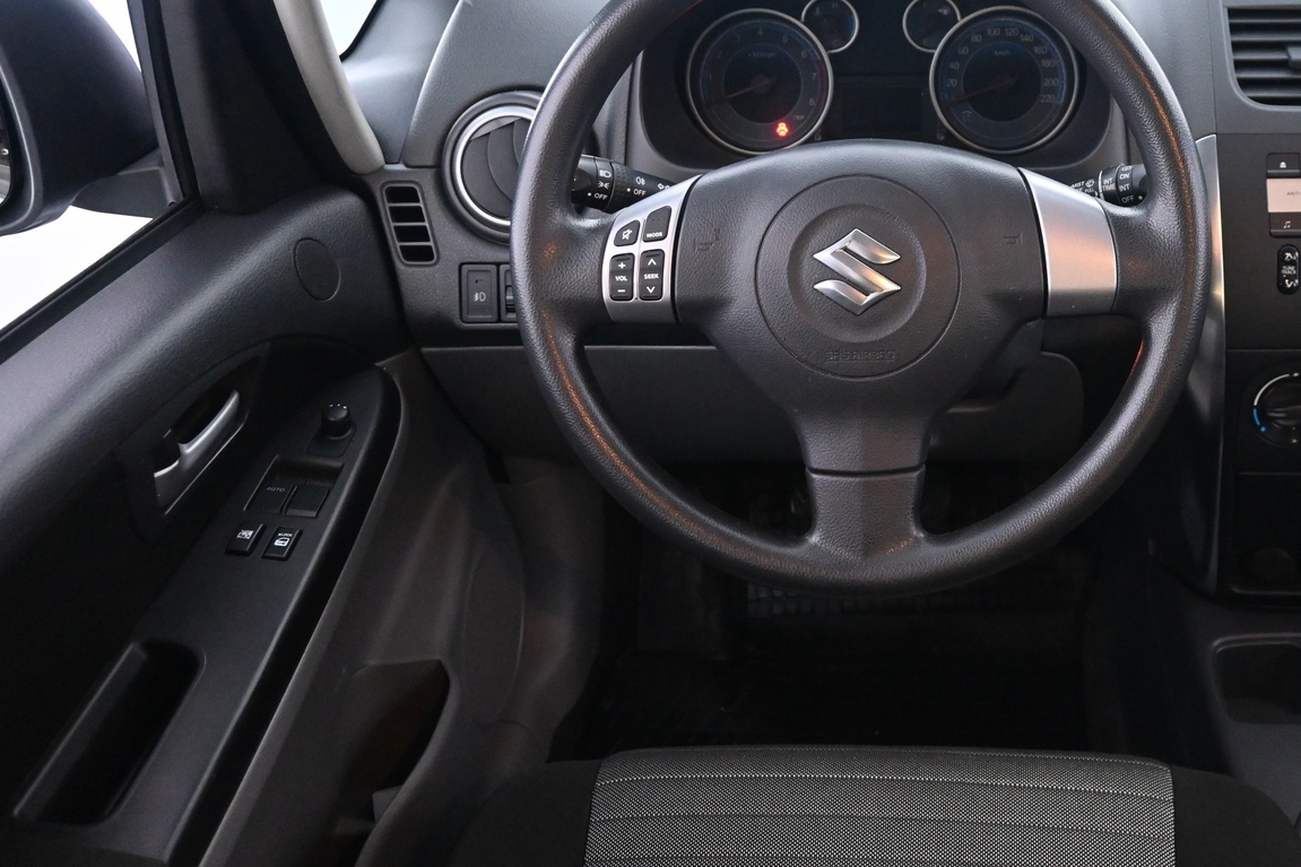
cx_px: 904
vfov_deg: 33.8
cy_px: 286
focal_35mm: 39
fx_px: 1411
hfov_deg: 48.4
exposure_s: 1/30
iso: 4500
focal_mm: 18.5
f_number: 3.8
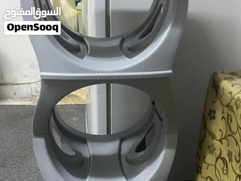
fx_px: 188
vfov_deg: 51.4
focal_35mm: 27
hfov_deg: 65.3
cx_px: 120
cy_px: 91
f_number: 1.8
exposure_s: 1/25
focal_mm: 4.25
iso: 500
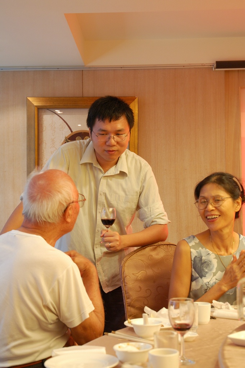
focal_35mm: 66
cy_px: 184
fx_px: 675
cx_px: 122
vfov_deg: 30.5
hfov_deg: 20.6
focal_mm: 44
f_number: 4.5
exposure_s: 1/20
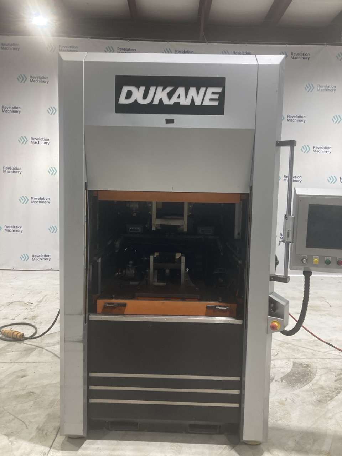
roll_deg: -0.8
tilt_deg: -12.0
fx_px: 369
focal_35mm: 28
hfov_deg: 49.7
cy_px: 228
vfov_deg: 63.4
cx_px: 171
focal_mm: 3.99
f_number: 1.8
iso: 80
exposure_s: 1/60
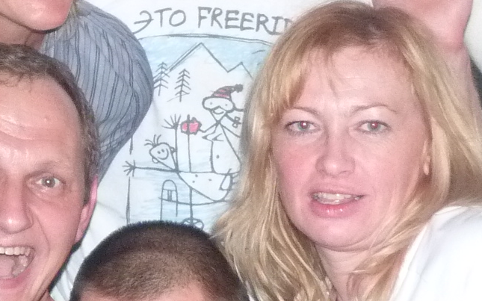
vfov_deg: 7.2
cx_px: -134
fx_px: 2377
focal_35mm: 181
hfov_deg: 11.3
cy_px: -61
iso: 320
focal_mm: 7.8
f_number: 3.2
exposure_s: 1/60
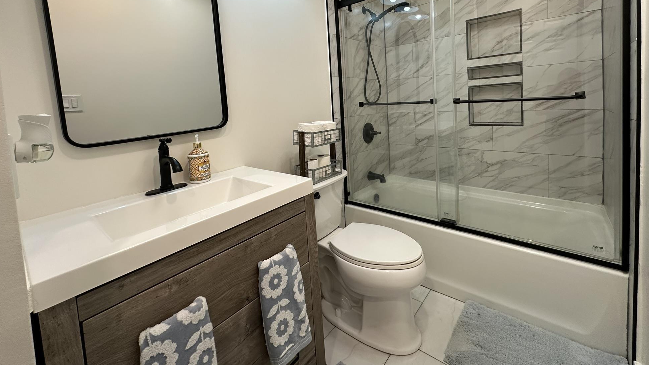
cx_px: 331
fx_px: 275
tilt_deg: -2.8
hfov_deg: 99.4
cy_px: 118
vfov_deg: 65.1
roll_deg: +2.8
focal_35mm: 16
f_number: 2.2
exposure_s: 1/60
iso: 160
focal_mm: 2.22
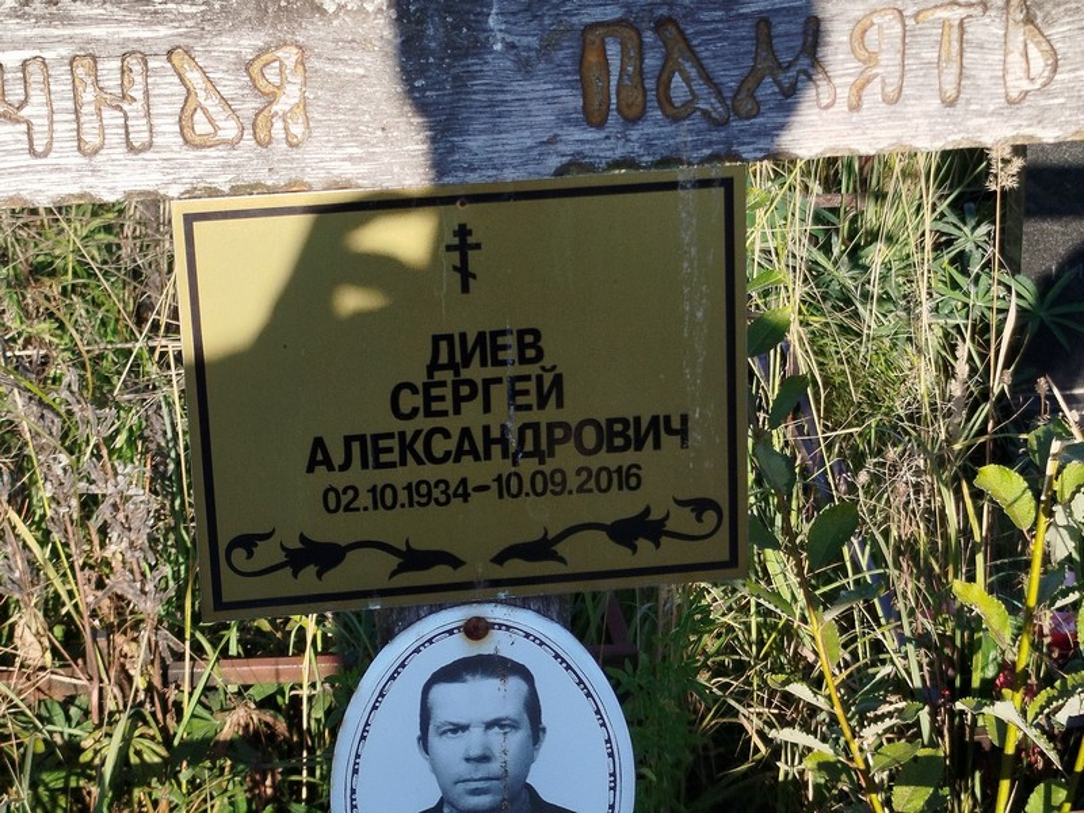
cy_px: 406
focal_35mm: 26
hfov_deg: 67.3
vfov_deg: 53.1
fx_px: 814
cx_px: 542
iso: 50
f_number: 1.7
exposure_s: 1/391
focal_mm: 5.31
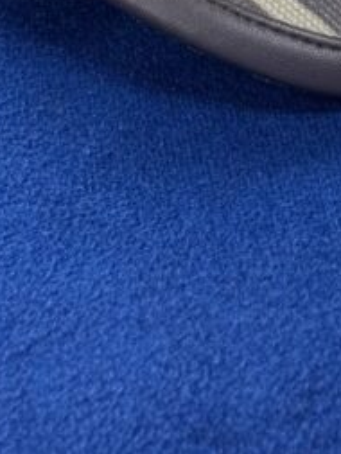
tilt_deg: -32.9
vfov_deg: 10.5
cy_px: -381
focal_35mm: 177
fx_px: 2323
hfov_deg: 8.2
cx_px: 492
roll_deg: +2.0
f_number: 1.78
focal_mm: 6.76
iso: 64
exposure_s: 1/50
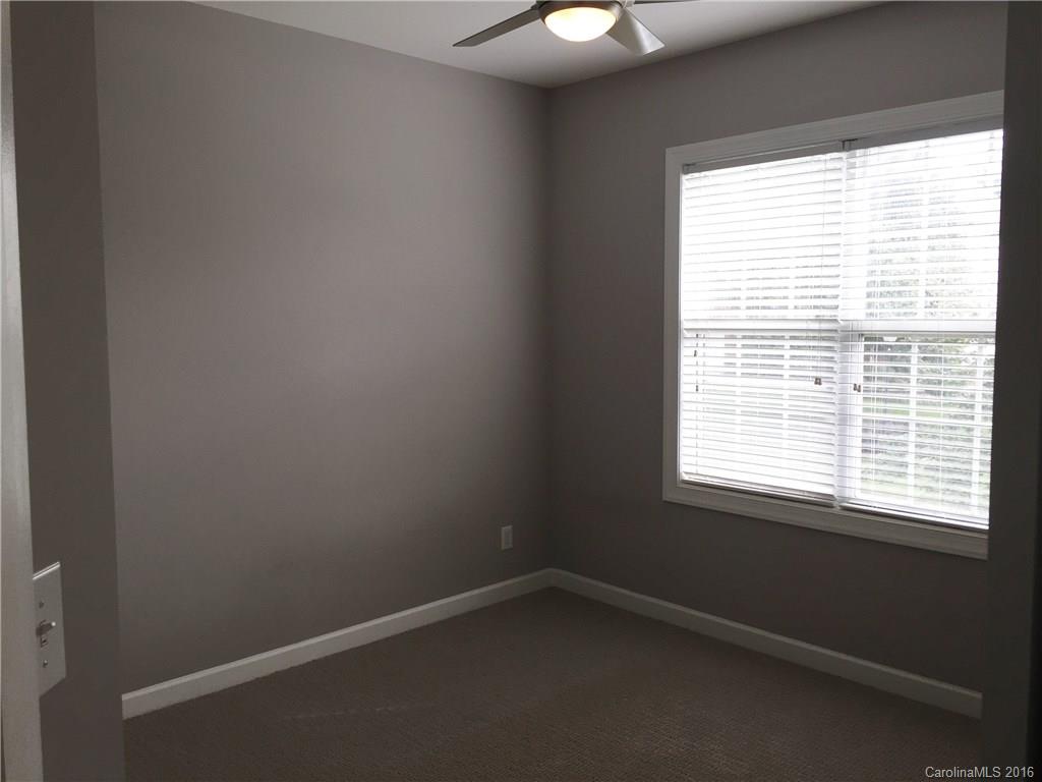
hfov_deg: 61.7
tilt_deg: -4.6
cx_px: 521
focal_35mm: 29
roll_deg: -0.7
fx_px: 873
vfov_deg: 48.2
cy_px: 391
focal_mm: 4.15
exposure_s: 1/120
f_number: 2.2
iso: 32
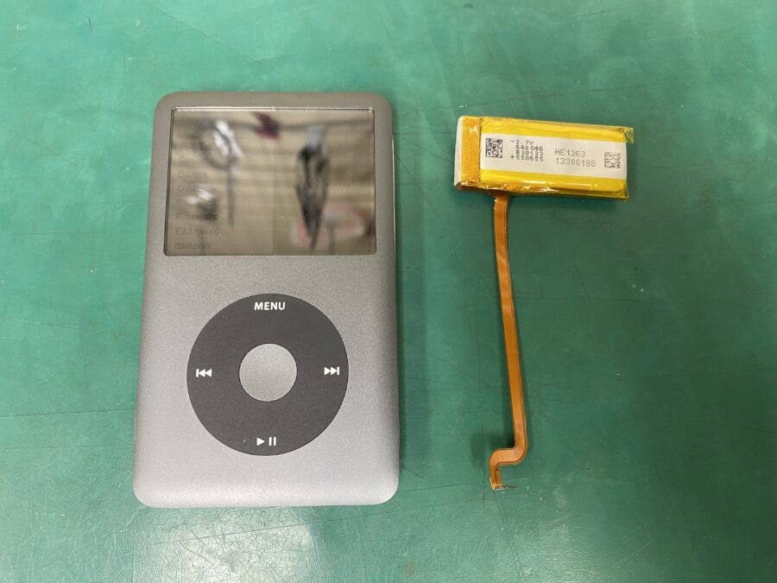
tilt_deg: -79.3
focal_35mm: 26
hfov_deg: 67.3
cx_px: 388
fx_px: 584
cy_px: 292
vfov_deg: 53.1
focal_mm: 4.25
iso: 100
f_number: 1.8
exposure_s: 1/50
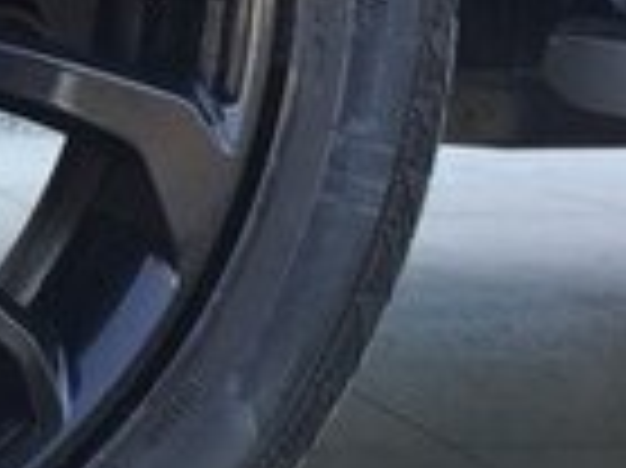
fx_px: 2493
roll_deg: +0.1
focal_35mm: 138
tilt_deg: +2.7
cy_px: -124
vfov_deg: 10.5
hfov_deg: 13.2
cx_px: -432
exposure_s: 1/116
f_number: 2.2
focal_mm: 4.15
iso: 32
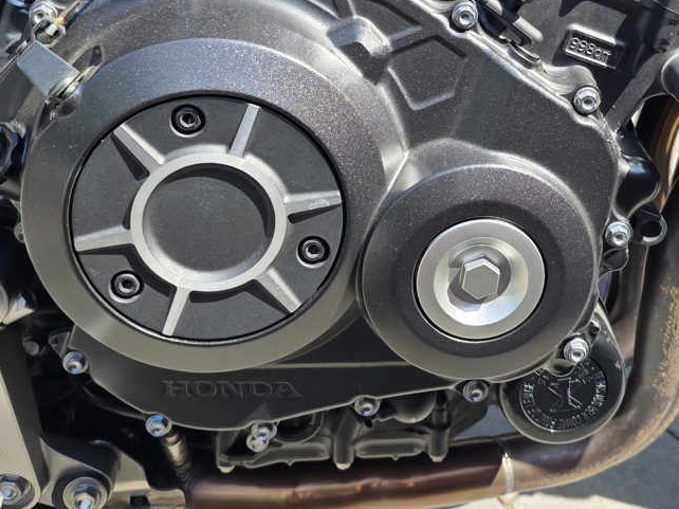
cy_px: 49
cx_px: 498
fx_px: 843
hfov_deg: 42.7
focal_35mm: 43
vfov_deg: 31.9
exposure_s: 1/1546
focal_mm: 6.25
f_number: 1.7
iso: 80
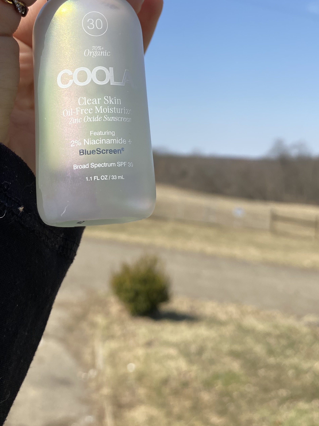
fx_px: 491
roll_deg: -2.8
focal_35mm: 40
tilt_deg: +2.1
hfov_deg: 35.7
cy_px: 138
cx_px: 111
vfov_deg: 46.0
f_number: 1.8
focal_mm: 4.25
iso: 32
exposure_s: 1/3125
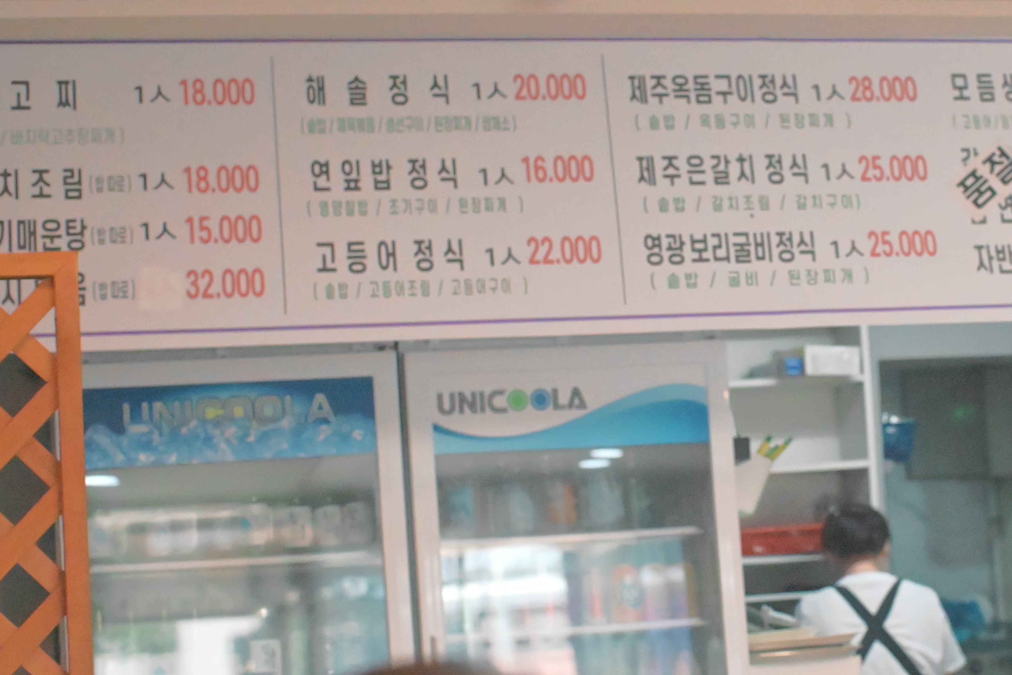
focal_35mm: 86
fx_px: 2417
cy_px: 304
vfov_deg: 15.9
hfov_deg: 23.3
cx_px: 810
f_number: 1.2
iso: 28800
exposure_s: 1/8000
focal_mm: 50
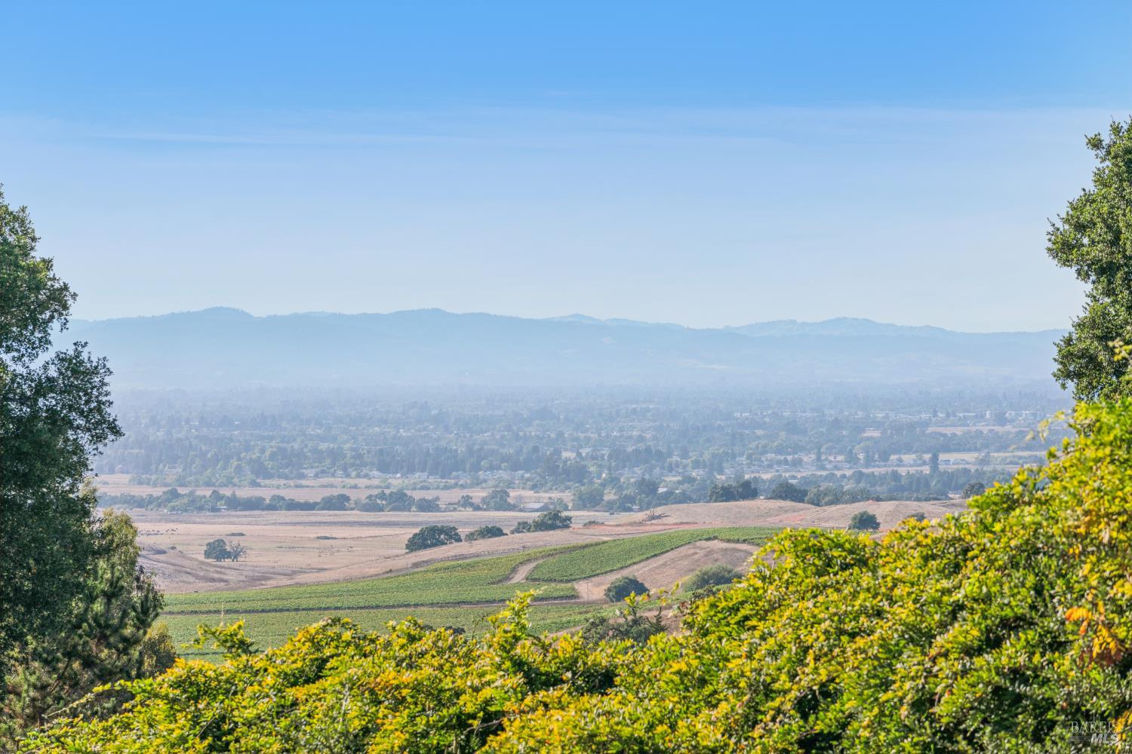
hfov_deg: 12.9
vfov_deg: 8.6
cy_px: 377
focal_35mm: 159
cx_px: 566
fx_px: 4999
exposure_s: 1/1000
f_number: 9
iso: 320
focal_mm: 159
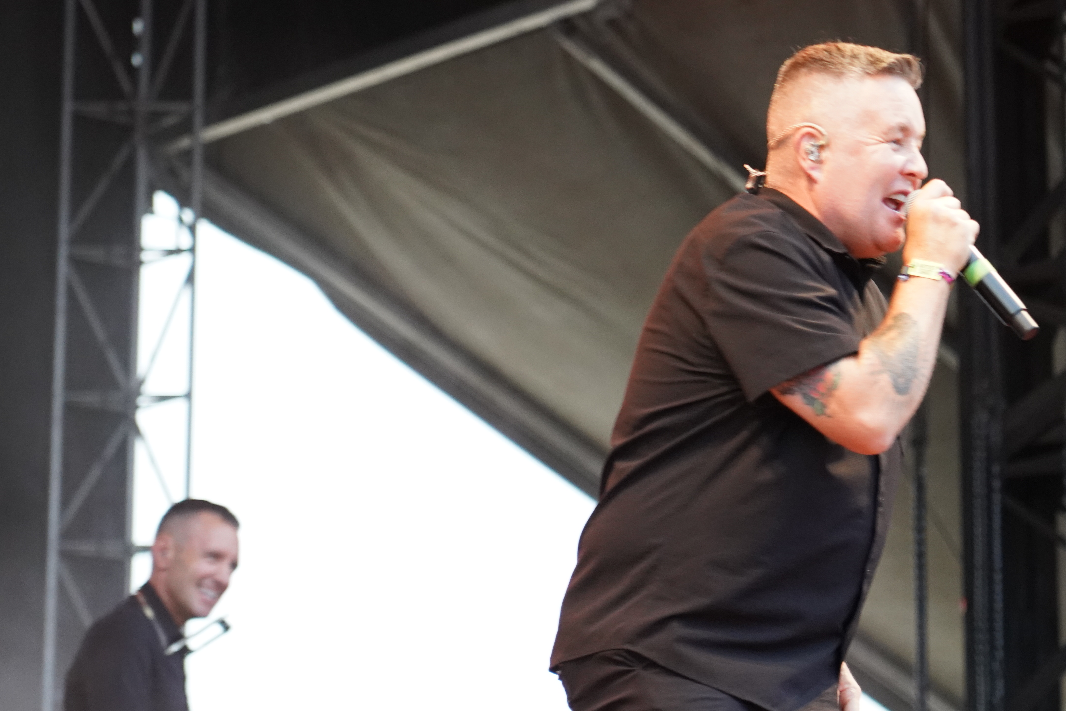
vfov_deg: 9.5
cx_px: 600
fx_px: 4293
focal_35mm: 145
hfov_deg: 14.2
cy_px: 292
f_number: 4
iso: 5000
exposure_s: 1/160
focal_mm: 105
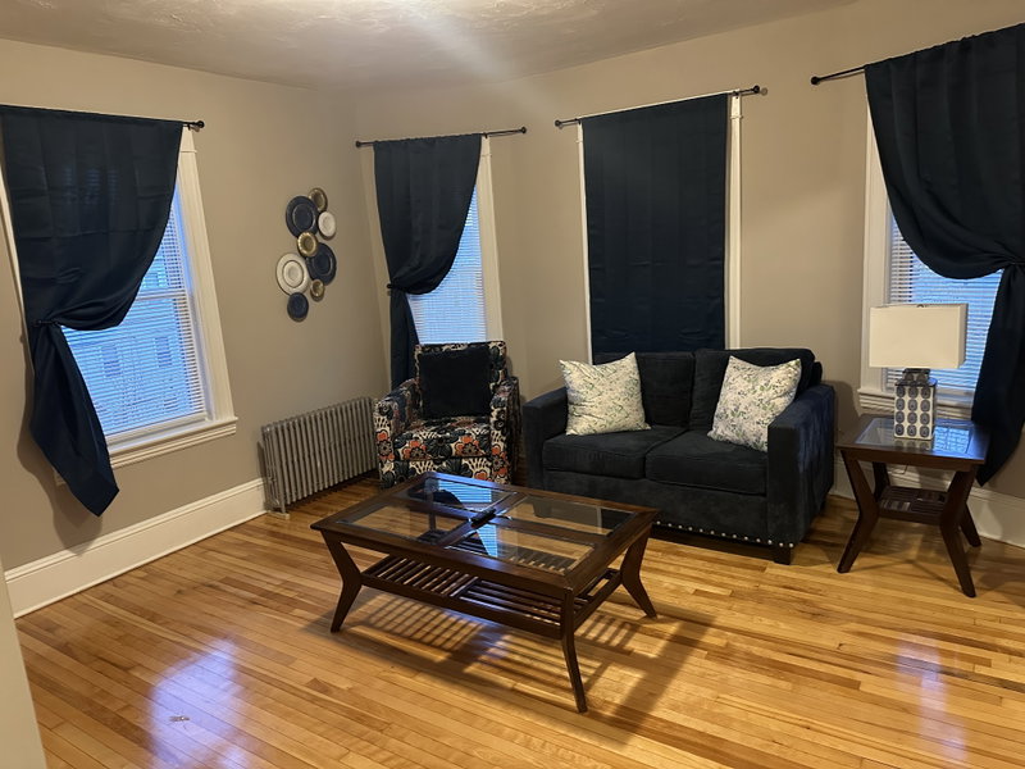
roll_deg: +4.3
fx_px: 711
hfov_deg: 71.6
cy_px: 384
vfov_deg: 56.8
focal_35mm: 24
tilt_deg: -11.4
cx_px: 512
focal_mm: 6.86
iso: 640
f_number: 1.78
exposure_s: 1/40
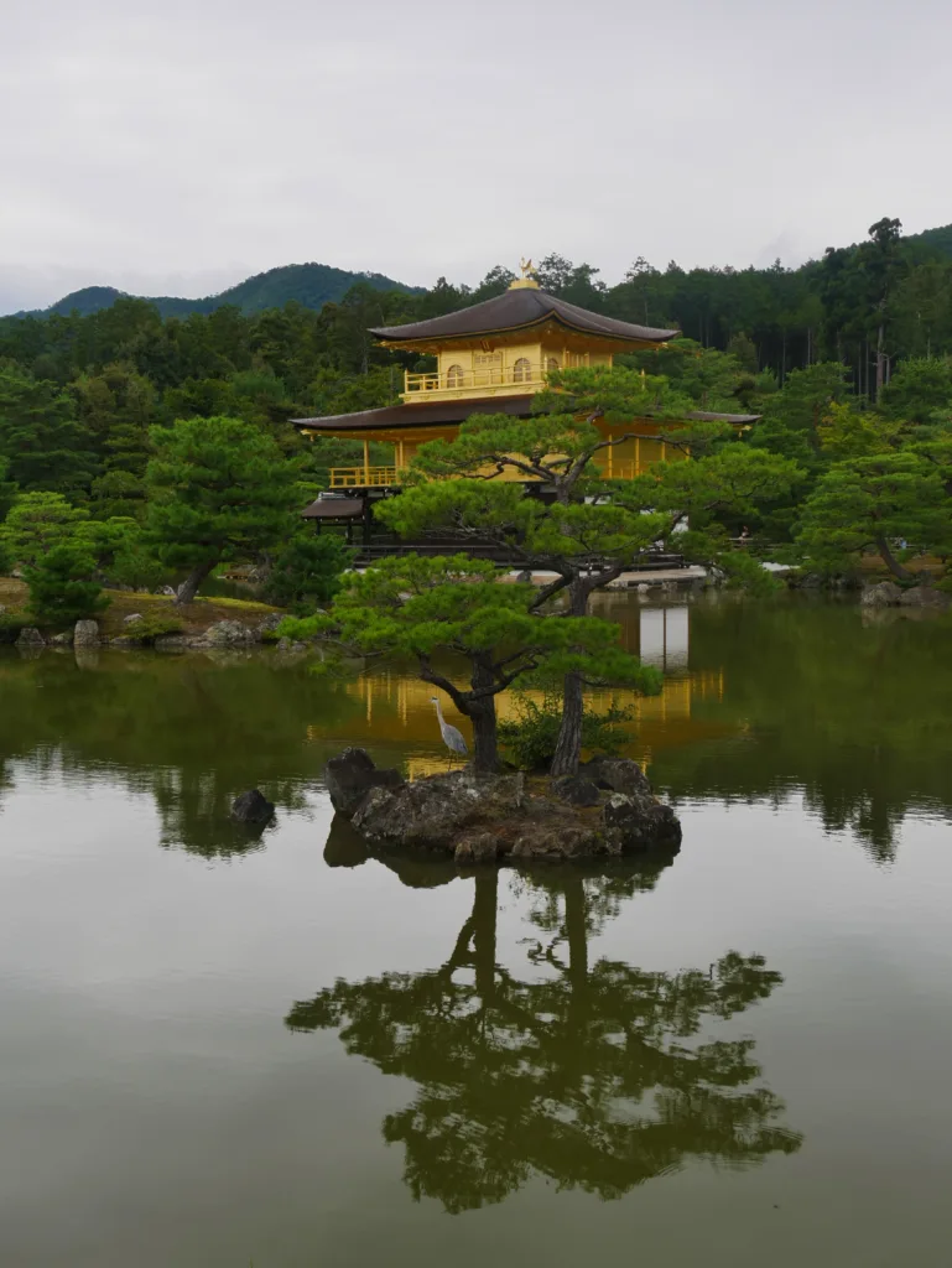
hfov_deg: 37.8
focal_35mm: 38
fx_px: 1392
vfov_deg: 49.0
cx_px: 476
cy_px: 634
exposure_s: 1/320
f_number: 6.3
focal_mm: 19
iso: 200
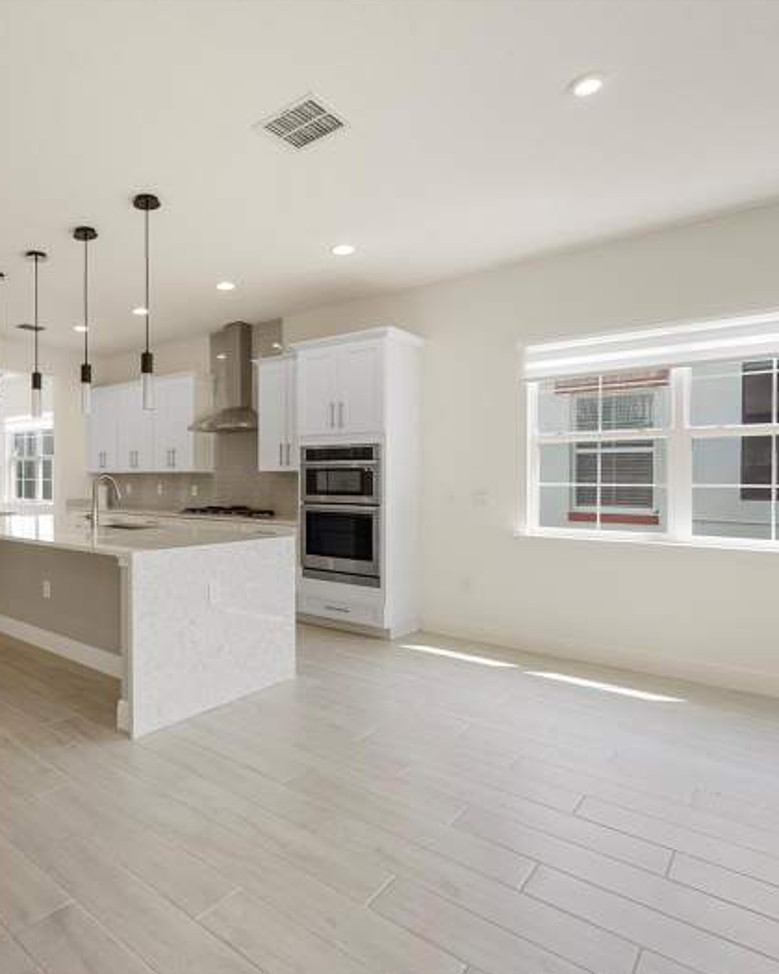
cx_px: 187
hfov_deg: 63.8
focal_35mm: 20
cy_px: 485
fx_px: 576
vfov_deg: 80.4
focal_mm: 14
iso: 200
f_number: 5.6
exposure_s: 1/20
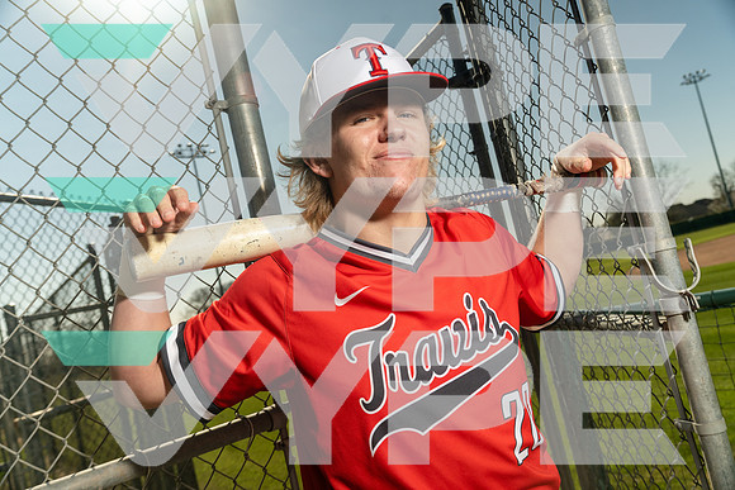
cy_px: 245
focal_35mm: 31
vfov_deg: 42.3
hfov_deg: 60.3
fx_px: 633
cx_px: 368
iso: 500
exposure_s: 1/200
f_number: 5.6
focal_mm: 31
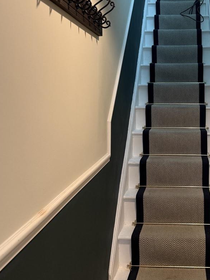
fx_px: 348
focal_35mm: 43
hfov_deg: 32.5
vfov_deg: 43.2
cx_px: 174
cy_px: 93
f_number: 1.78
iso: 250
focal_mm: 6.76
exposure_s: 1/50
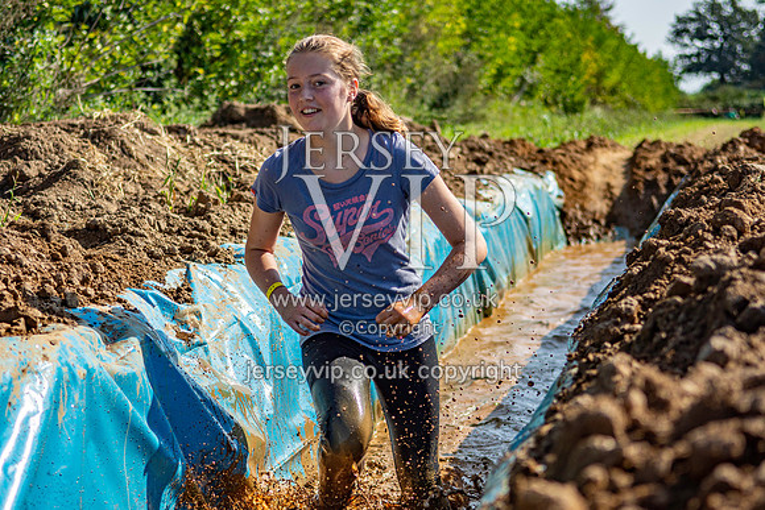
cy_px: 255
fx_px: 1906
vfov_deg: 15.3
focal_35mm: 90
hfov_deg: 22.7
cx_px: 382
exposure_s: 1/4000
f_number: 2.8
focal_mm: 55
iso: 100
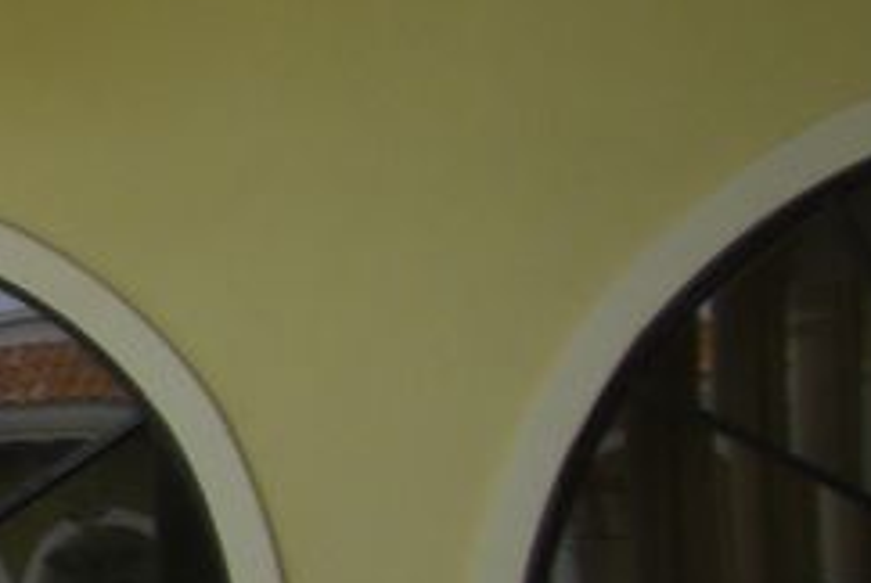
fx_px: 4045
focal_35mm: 167
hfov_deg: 11.1
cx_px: -925
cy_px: 540
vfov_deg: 8.2
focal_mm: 6.2
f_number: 2.7
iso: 64
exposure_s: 1/200
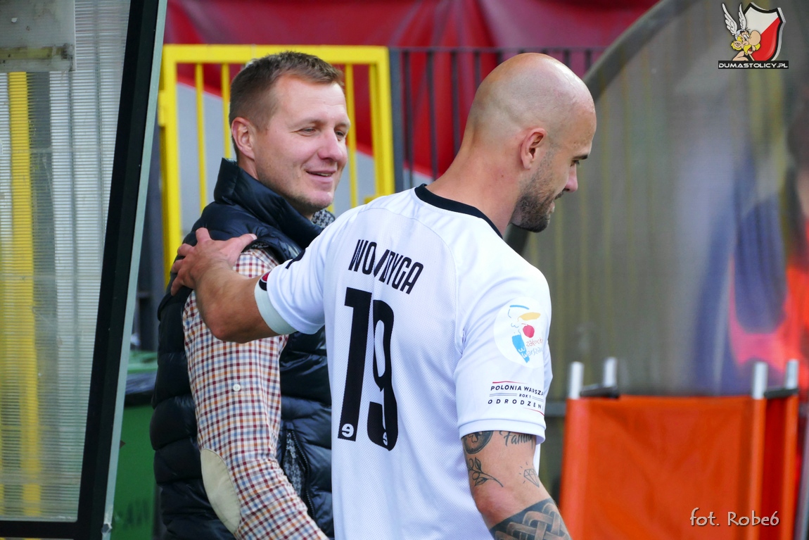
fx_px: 5281
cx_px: 404
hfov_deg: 8.8
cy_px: 270
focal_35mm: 235
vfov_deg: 5.8
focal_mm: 85.83
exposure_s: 1/500
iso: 500
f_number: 4
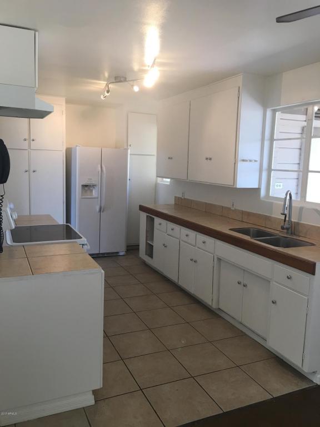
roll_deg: -2.0
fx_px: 357
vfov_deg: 61.7
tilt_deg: -7.4
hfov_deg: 48.2
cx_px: 160
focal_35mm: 29
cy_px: 214
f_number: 2.2
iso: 32
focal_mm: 4.15
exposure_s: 1/33
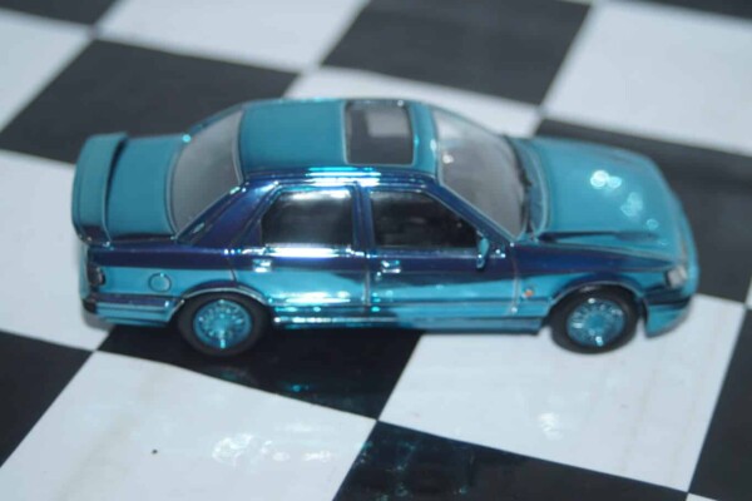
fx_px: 1880
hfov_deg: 22.6
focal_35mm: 90
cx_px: 376
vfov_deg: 15.2
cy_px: 250
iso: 200
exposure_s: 1/100
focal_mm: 60
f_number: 5.6
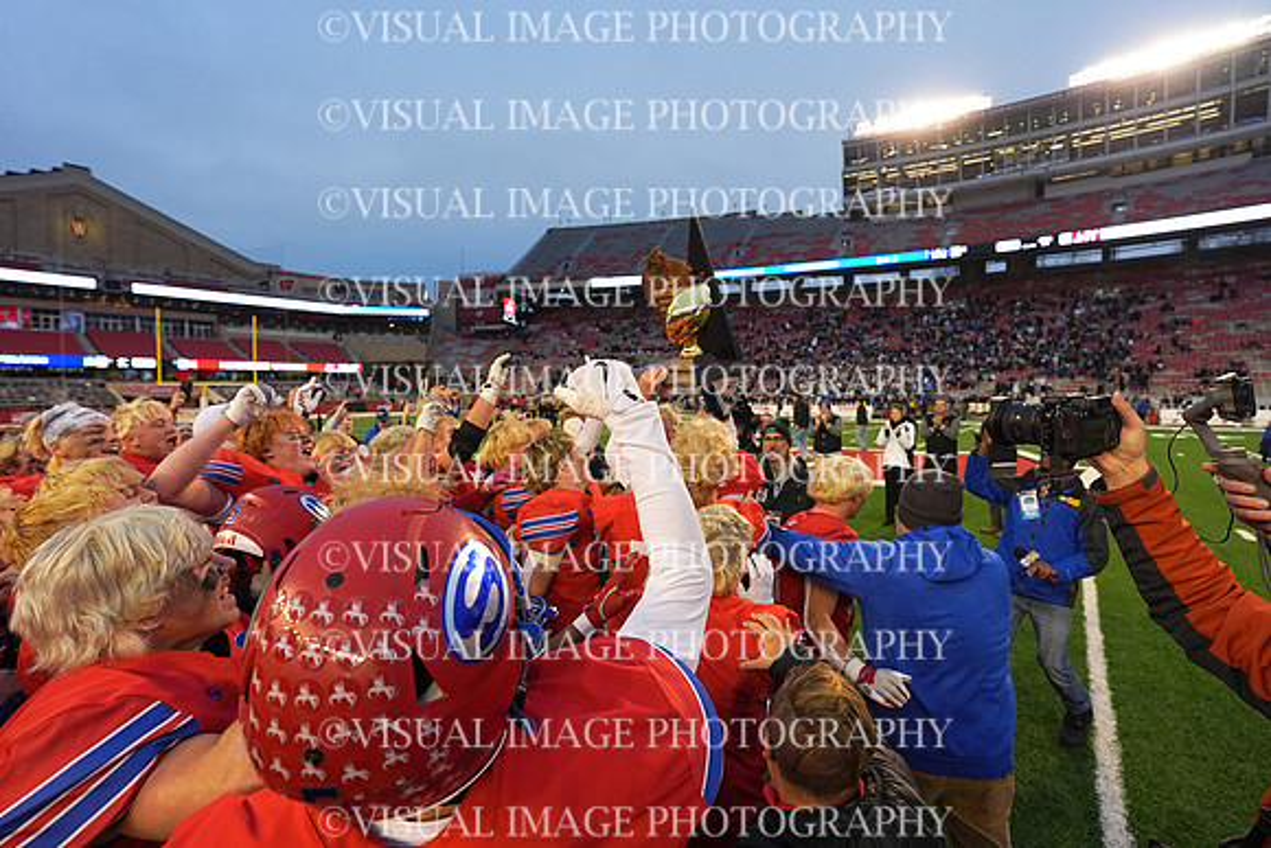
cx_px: 636
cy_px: 424
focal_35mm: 16
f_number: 4
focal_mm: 16
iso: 1600
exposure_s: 1/1000
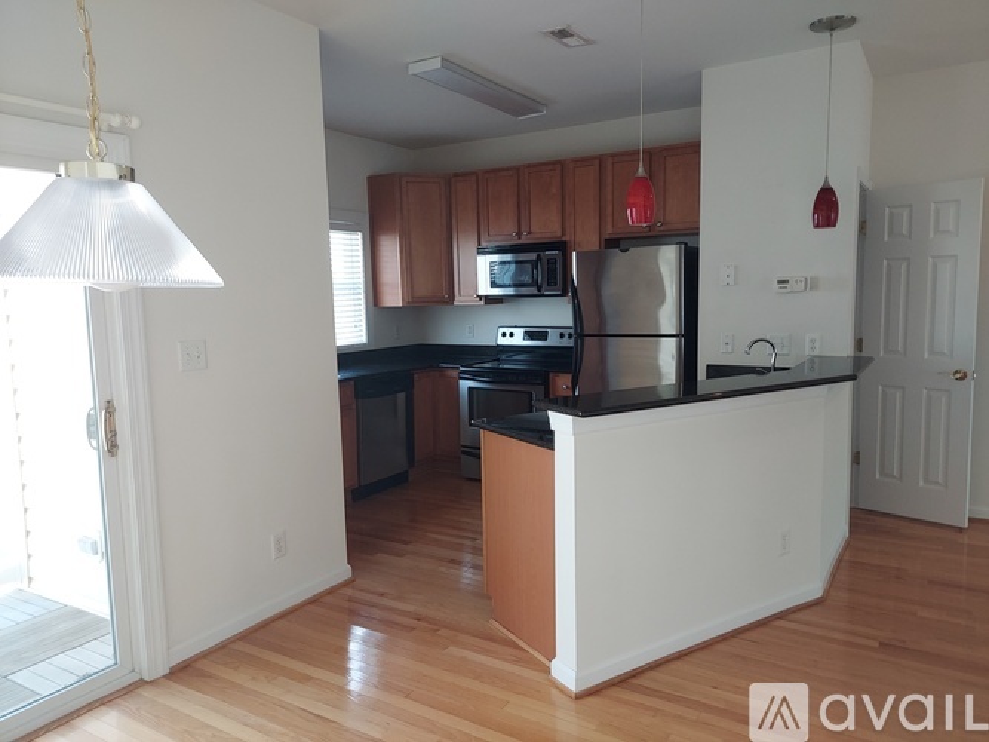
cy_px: 371
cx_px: 494
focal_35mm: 25
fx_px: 714
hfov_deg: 69.4
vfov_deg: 54.9
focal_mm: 4.6
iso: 100
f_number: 2
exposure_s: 1/60
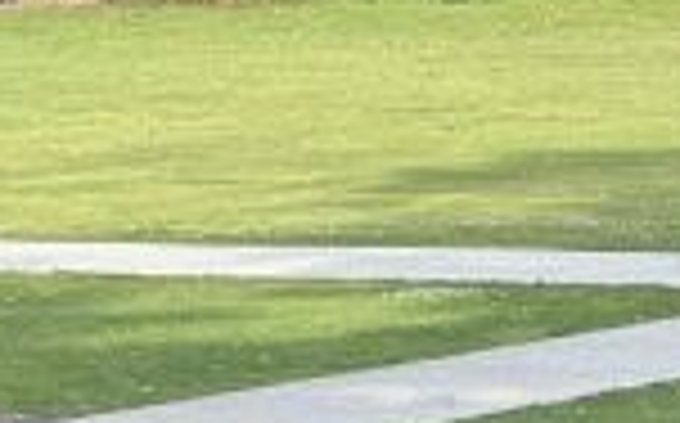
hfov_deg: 6.3
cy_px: -243
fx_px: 6016
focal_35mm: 325
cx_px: 1229
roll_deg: +1.2
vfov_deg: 4.0
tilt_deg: -5.6
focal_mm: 9
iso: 32
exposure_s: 1/306
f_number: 2.8
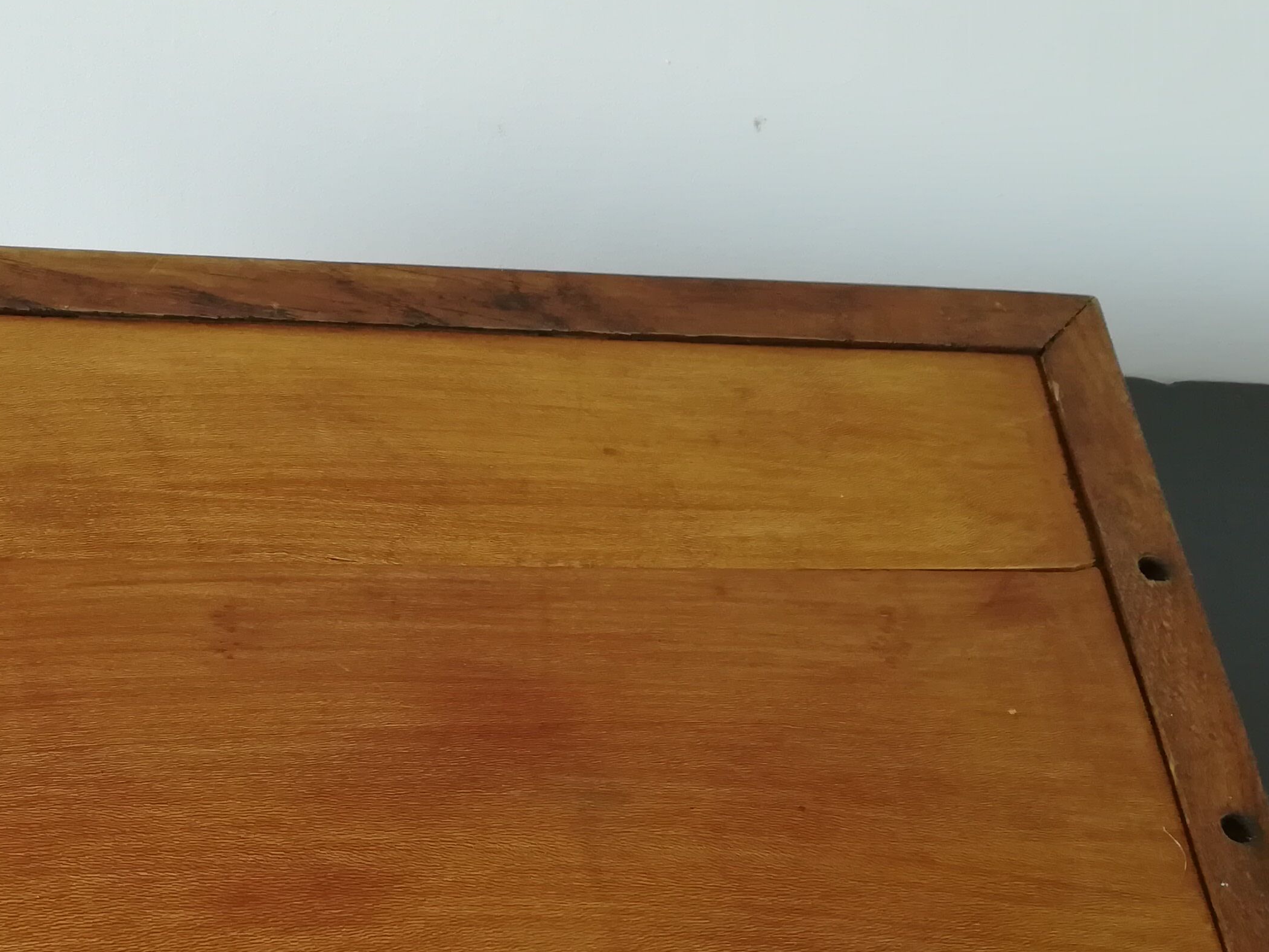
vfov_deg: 29.0
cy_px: 757
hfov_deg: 37.9
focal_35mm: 49
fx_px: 1796
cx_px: 314
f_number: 2.2
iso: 250
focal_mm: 3.83
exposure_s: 1/33.3
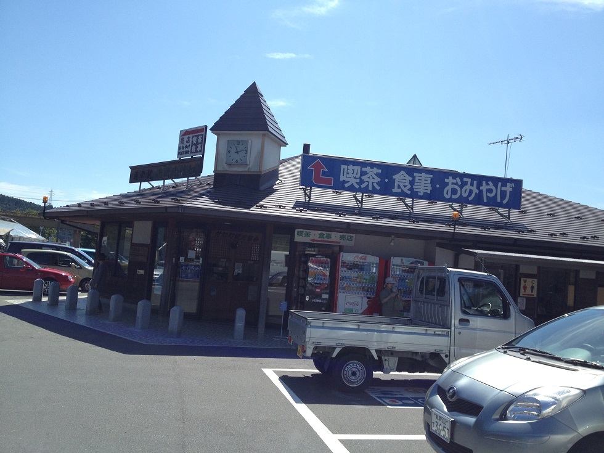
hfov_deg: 52.6
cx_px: 302
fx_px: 611
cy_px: 226
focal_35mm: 35
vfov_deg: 40.7
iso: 50
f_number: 2.4
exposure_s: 1/1577
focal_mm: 4.28
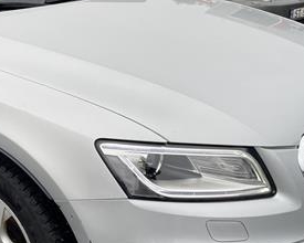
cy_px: 141
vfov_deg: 25.8
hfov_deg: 30.7
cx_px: 38
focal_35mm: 59
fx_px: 531
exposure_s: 1/167
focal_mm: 4.2
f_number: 1.6
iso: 32
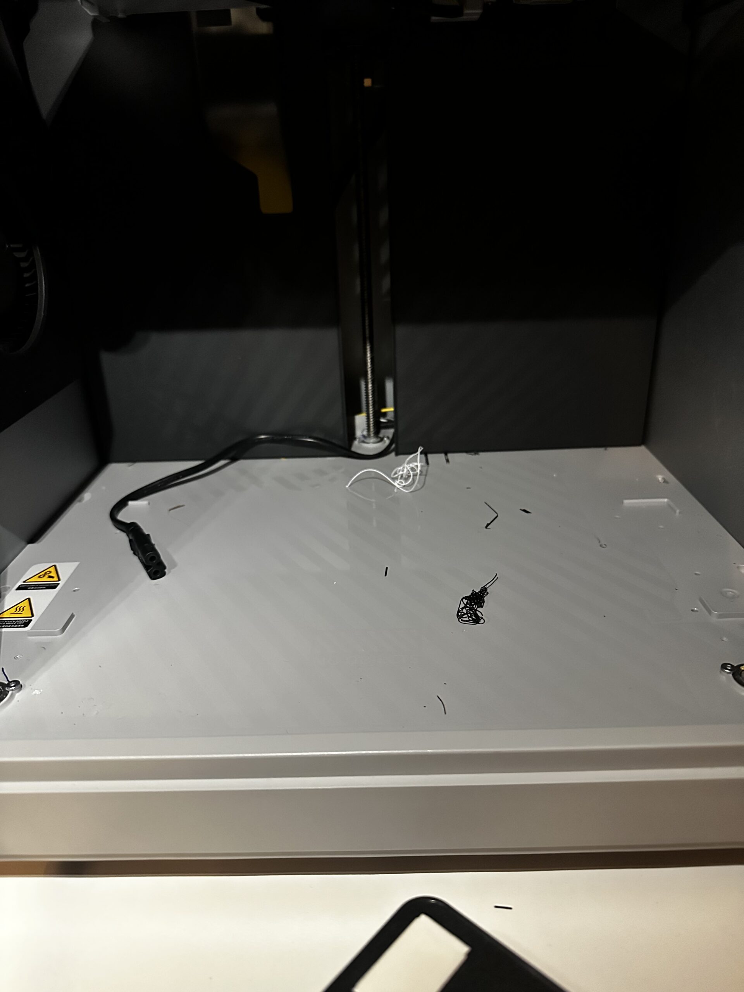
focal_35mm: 24
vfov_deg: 71.6
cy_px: 496
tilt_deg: -23.1
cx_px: 372
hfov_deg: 56.8
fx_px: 688
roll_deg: +2.0
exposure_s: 1/38
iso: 1000
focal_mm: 6.86
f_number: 1.78
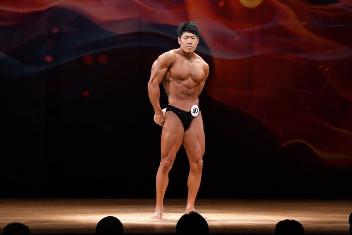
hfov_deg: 9.2
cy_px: 118
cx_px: 176
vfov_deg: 6.1
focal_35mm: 225
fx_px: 2199
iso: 4000
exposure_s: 1/400
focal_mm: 150
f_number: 5.6
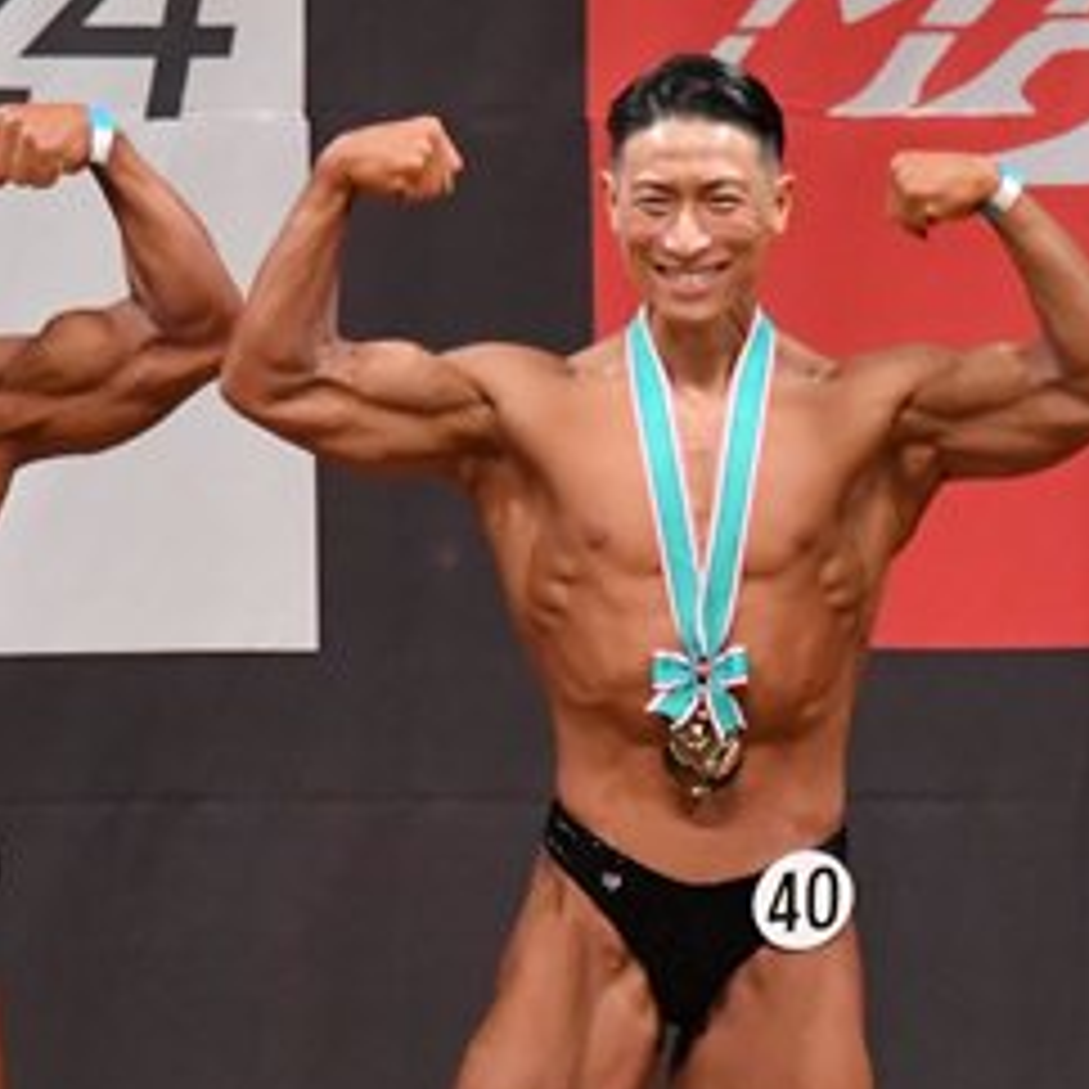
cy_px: 1084
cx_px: 943
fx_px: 23206
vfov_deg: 2.7
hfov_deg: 2.7
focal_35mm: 652
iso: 8000
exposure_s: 1/400
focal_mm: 160
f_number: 5.6
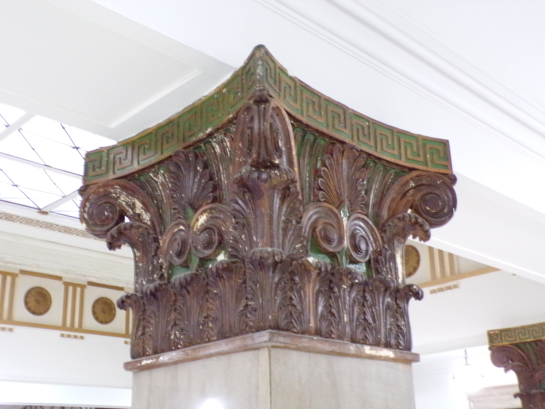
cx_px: 272
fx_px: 661
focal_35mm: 42
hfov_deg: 44.8
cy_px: 204
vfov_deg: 34.3
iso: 800
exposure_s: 1/4
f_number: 3.4
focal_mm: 7.6
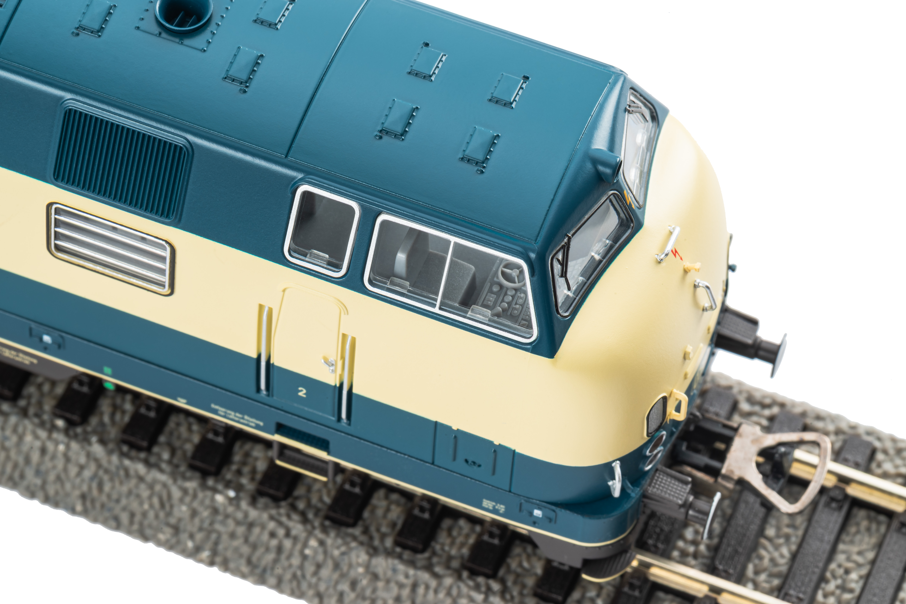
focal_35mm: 105
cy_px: 302
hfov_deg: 19.5
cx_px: 453
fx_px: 2642
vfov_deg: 13.0
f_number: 25
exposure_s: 1/1.25
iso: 100
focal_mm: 105
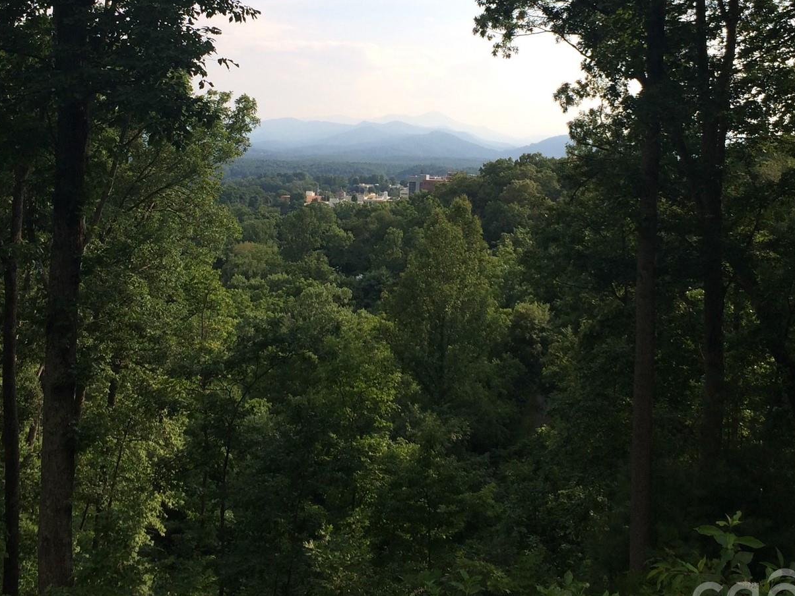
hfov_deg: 37.5
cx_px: 414
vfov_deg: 28.1
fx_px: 1171
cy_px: 143
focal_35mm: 51
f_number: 2.2
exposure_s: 1/1466
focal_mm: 4.12
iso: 32
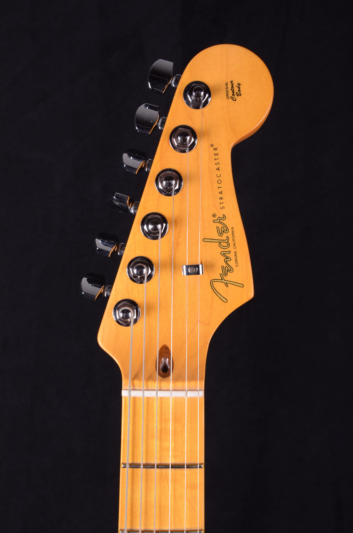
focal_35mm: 52
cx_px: 176
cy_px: 266
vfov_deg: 37.9
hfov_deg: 25.6
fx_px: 775
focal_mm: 35
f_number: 13
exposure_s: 1/200
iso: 200
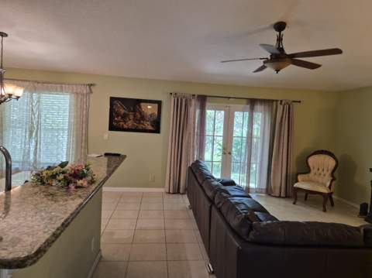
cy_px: 139
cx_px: 186
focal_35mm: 23
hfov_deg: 74.0
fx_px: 247
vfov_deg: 58.8
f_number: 1.8
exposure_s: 1/120
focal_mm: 5.4
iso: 320
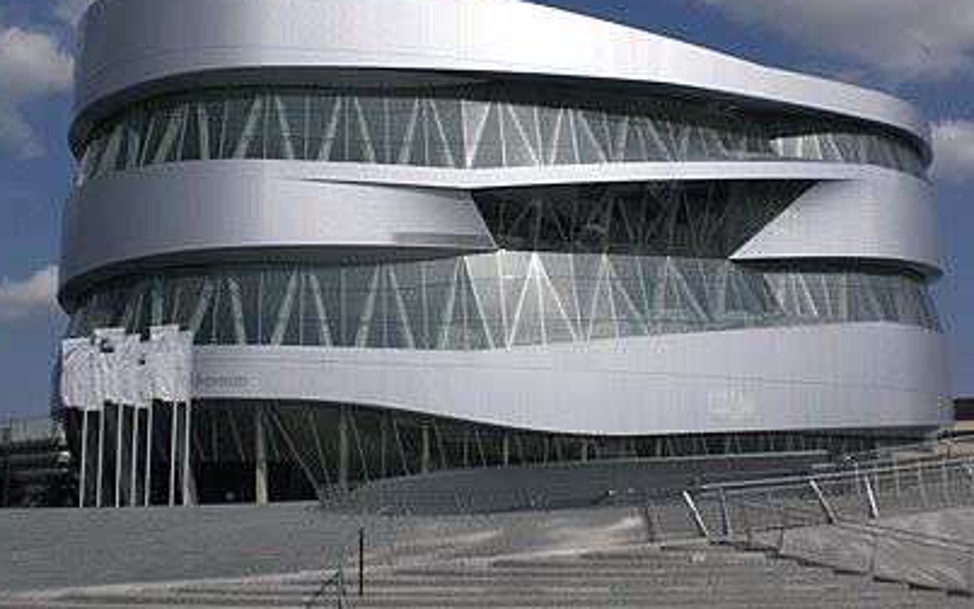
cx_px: 476
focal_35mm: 45
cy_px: 297
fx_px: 1195
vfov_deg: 28.6
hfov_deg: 44.4
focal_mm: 6.3
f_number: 4.4
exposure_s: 1/1250
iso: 50
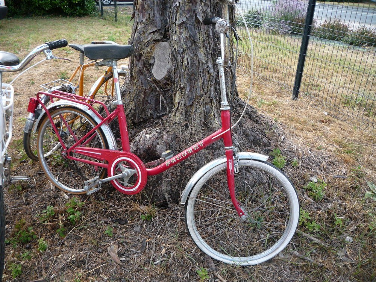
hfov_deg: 60.0
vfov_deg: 46.8
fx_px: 326
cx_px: 188
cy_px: 141
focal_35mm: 30
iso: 100
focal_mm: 5.2
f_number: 4
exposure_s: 1/100
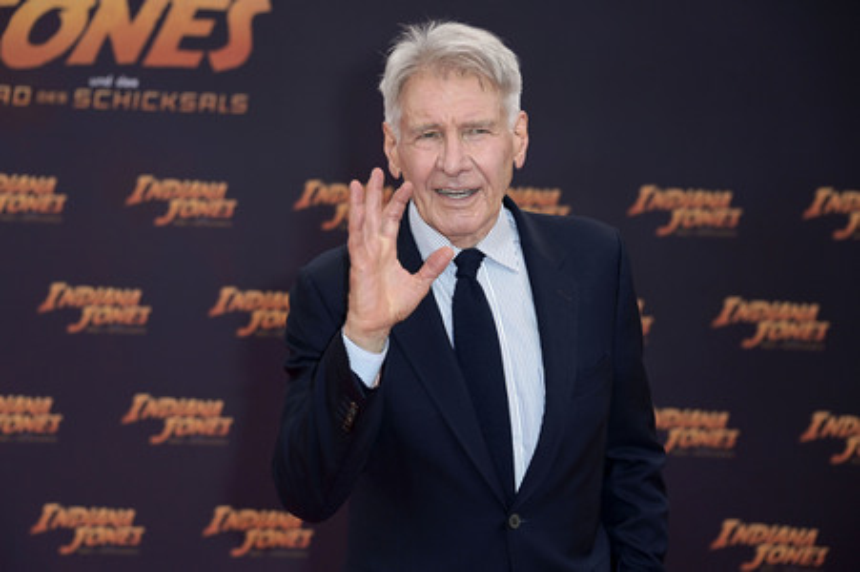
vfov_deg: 12.2
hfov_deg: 18.3
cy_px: 286
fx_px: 2674
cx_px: 430
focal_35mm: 112
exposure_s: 1/250
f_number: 5.6
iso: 640
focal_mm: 112
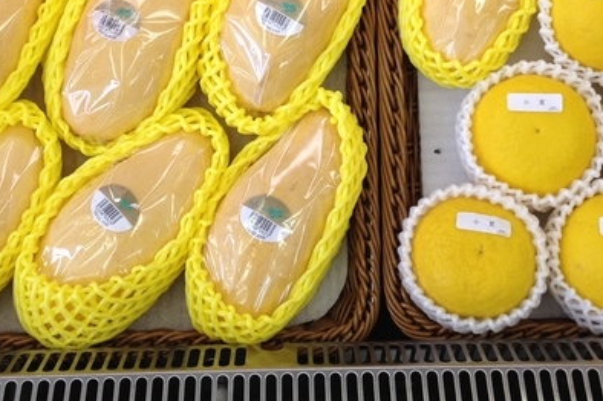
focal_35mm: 74
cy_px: 84
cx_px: 314
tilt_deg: -59.6
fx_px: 1238
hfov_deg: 27.4
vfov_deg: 18.2
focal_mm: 4.28
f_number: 2.4
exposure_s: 1/120
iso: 64
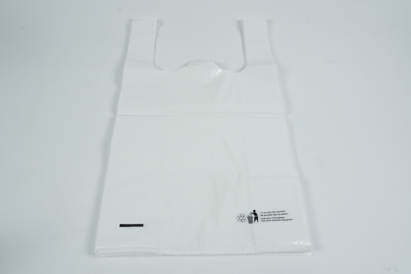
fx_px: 331
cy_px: 137
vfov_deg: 45.0
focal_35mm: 29
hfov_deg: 63.7
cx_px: 206
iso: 1600
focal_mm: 29
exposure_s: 1/500
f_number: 8
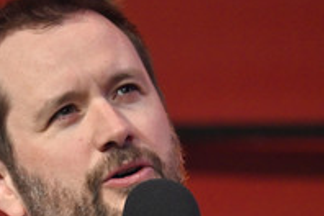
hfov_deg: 2.3
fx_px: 8198
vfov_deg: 1.5
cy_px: 214
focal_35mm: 911
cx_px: 104
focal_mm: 400
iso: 2000
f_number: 4.5
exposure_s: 1/500
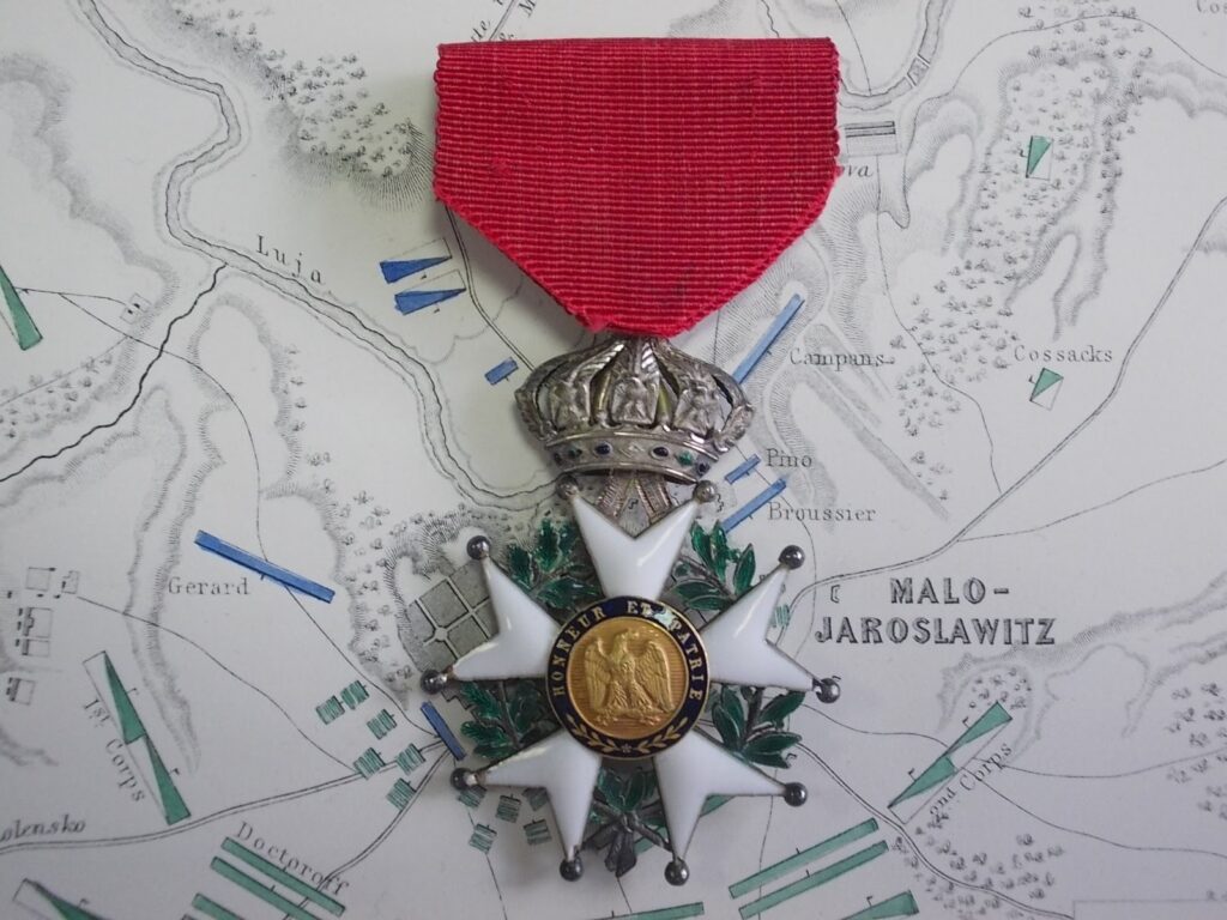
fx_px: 1524
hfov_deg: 43.9
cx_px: 614
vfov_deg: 33.6
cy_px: 460
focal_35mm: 43
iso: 125
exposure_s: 1/30
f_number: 3.3
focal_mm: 6.1
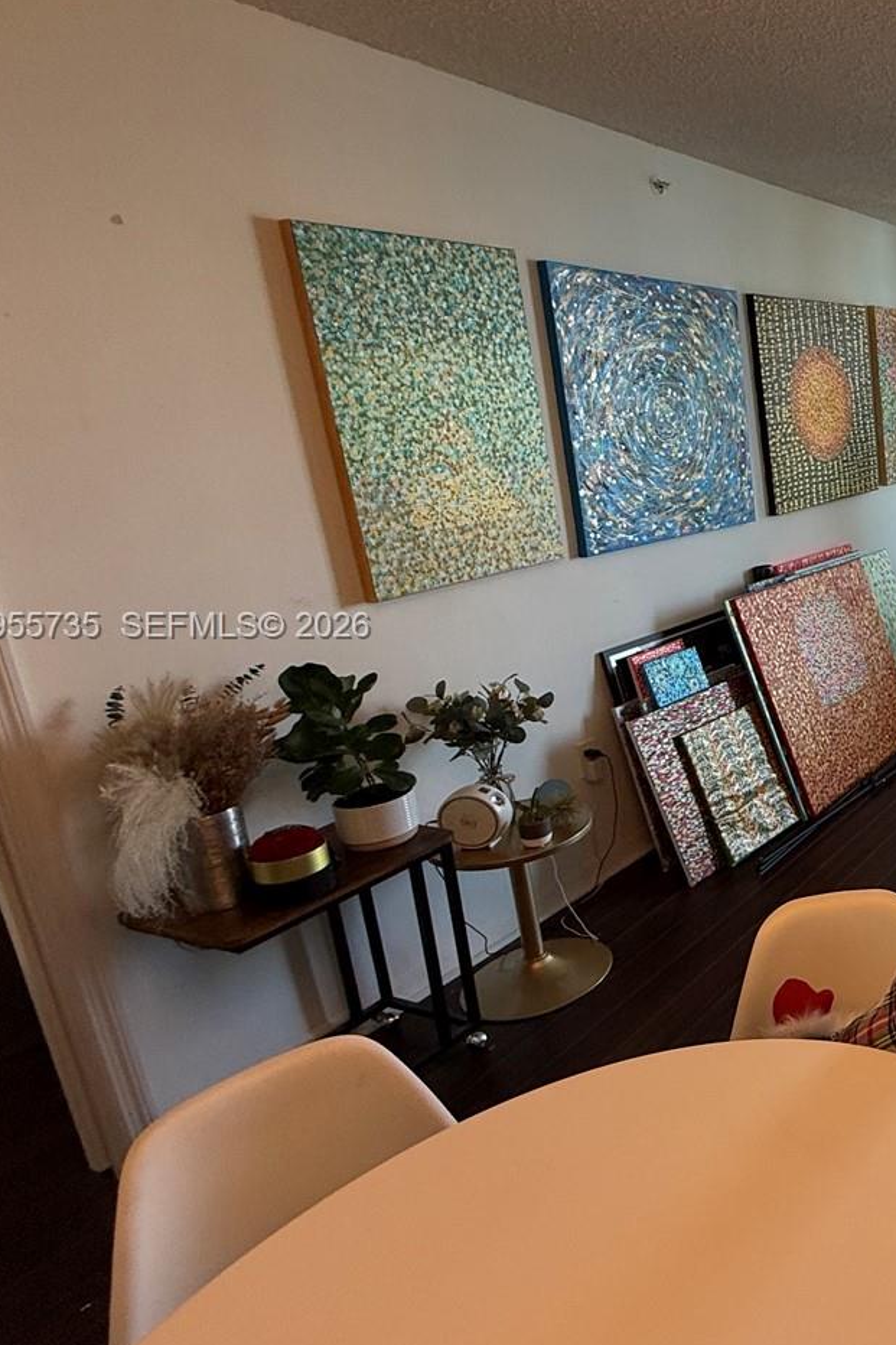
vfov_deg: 71.4
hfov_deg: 38.2
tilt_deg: -13.4
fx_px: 934
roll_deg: +0.6
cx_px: 1075
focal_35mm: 25
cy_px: 628
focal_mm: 2.22
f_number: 2.2
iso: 125
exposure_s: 1/120
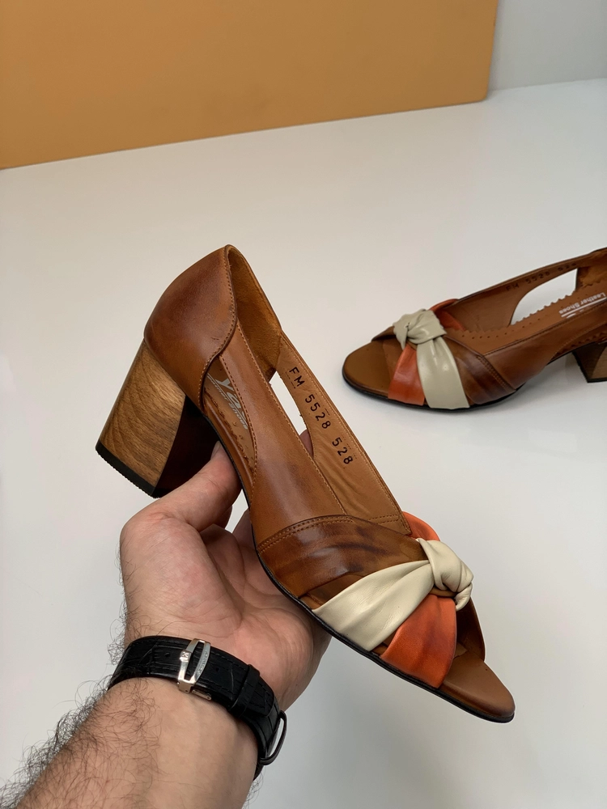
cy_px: 404
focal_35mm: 52
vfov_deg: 36.8
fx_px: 1216
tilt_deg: -47.7
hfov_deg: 28.0
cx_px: 304
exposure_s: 1/122
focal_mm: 6
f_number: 2.4
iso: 32
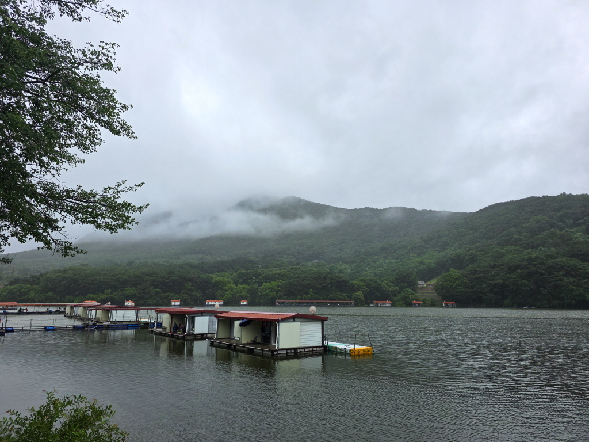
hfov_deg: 73.9
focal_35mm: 23
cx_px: 294
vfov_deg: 58.9
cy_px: 221
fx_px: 391
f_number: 1.7
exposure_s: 1/359
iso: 25
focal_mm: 6.3
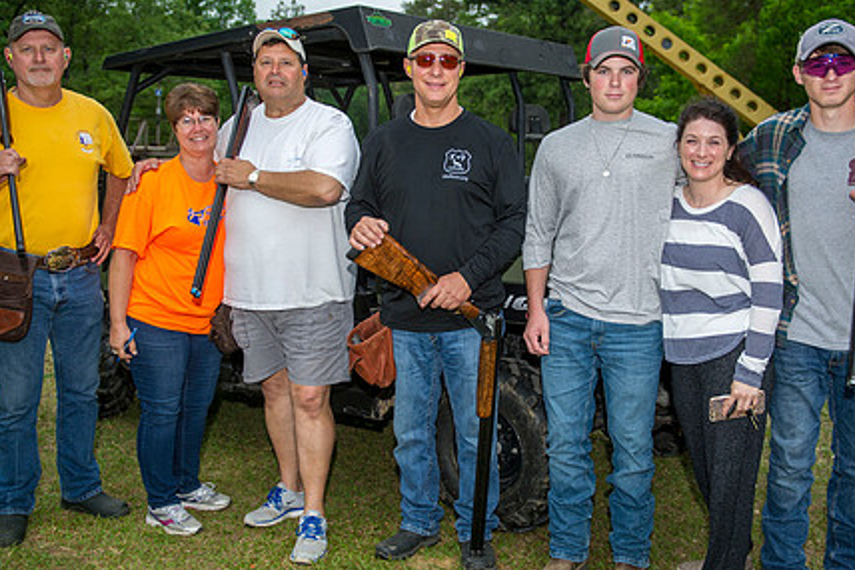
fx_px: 997
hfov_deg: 46.4
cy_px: 290
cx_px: 463
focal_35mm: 42
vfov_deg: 31.9
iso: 640
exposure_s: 1/100
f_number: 3.2
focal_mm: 31
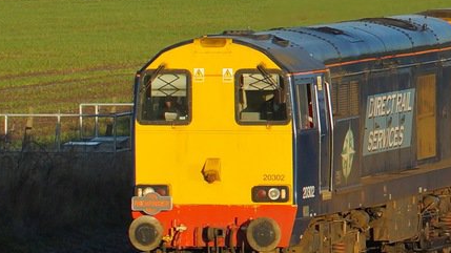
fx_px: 6304
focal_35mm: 527
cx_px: 897
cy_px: 51
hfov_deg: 4.1
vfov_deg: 2.3
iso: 200
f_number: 6.3
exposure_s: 1/640
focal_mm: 75
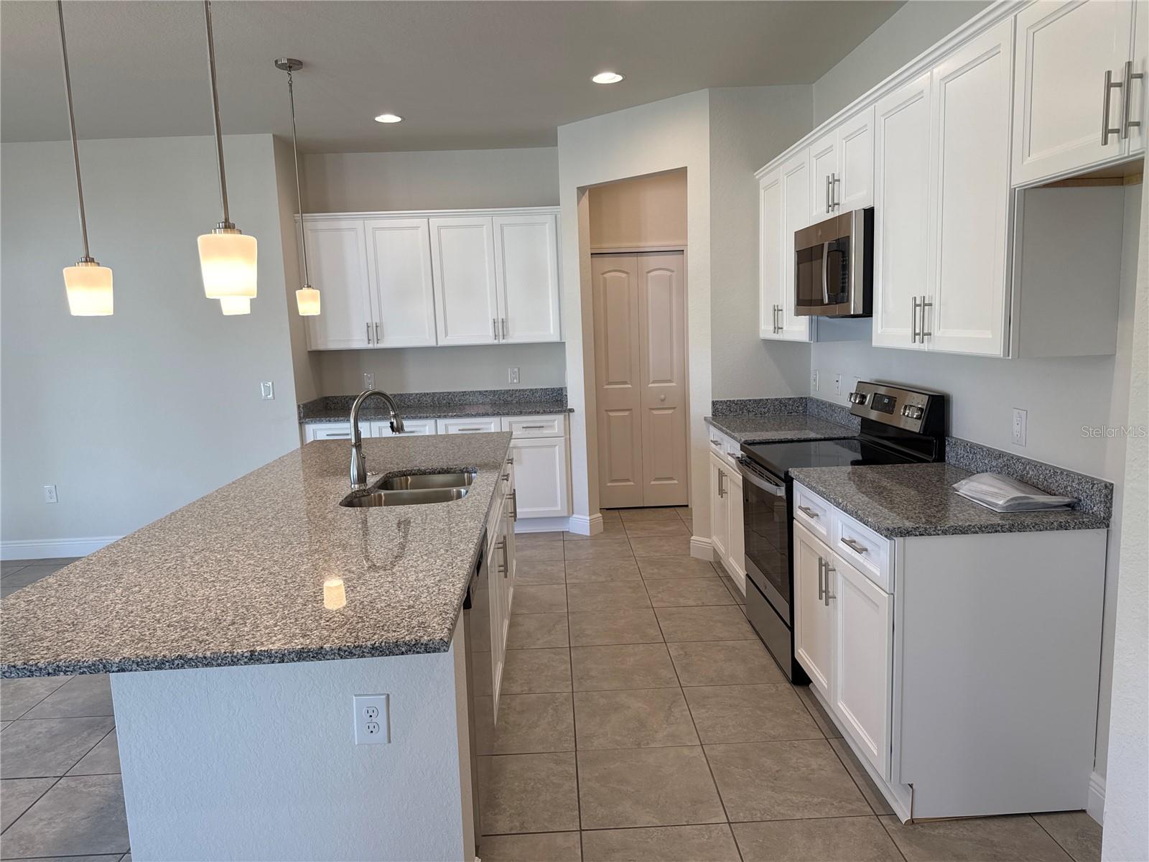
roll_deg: +1.9
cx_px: 574
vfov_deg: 56.8
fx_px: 797
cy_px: 431
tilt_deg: -8.5
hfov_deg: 71.6
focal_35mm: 24
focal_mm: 6.76
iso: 64
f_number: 1.78
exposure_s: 1/120
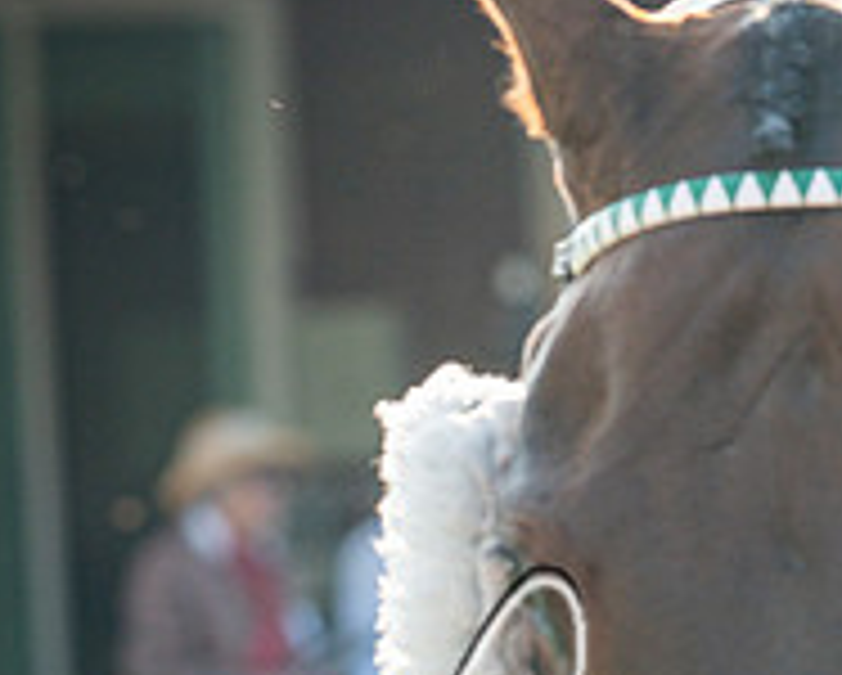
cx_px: 1095
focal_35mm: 689
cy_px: 607
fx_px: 17188
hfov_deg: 2.8
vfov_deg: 2.3
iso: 200
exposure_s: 1/320
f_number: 5
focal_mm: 135
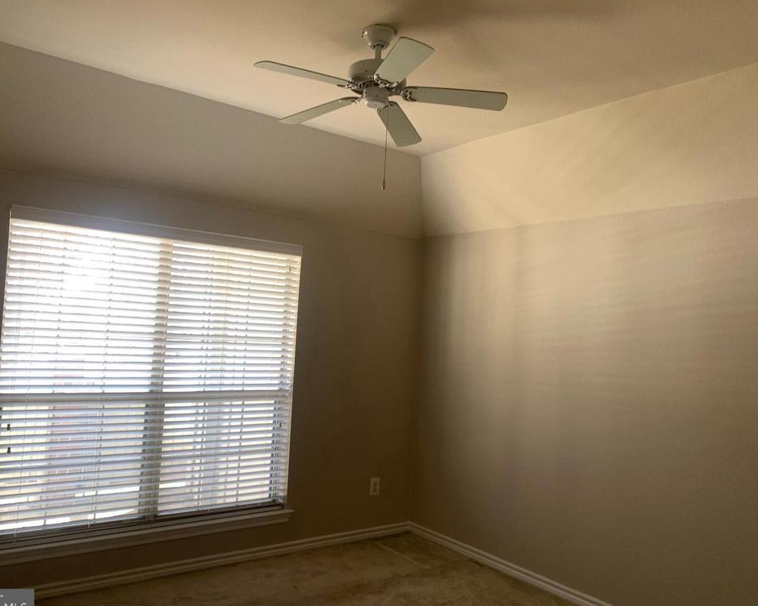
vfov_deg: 51.5
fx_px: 628
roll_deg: -3.3
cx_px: 350
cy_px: 309
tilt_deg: +1.1
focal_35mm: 28
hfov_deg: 62.1
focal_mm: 4.25
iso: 64
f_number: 1.8
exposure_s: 1/60
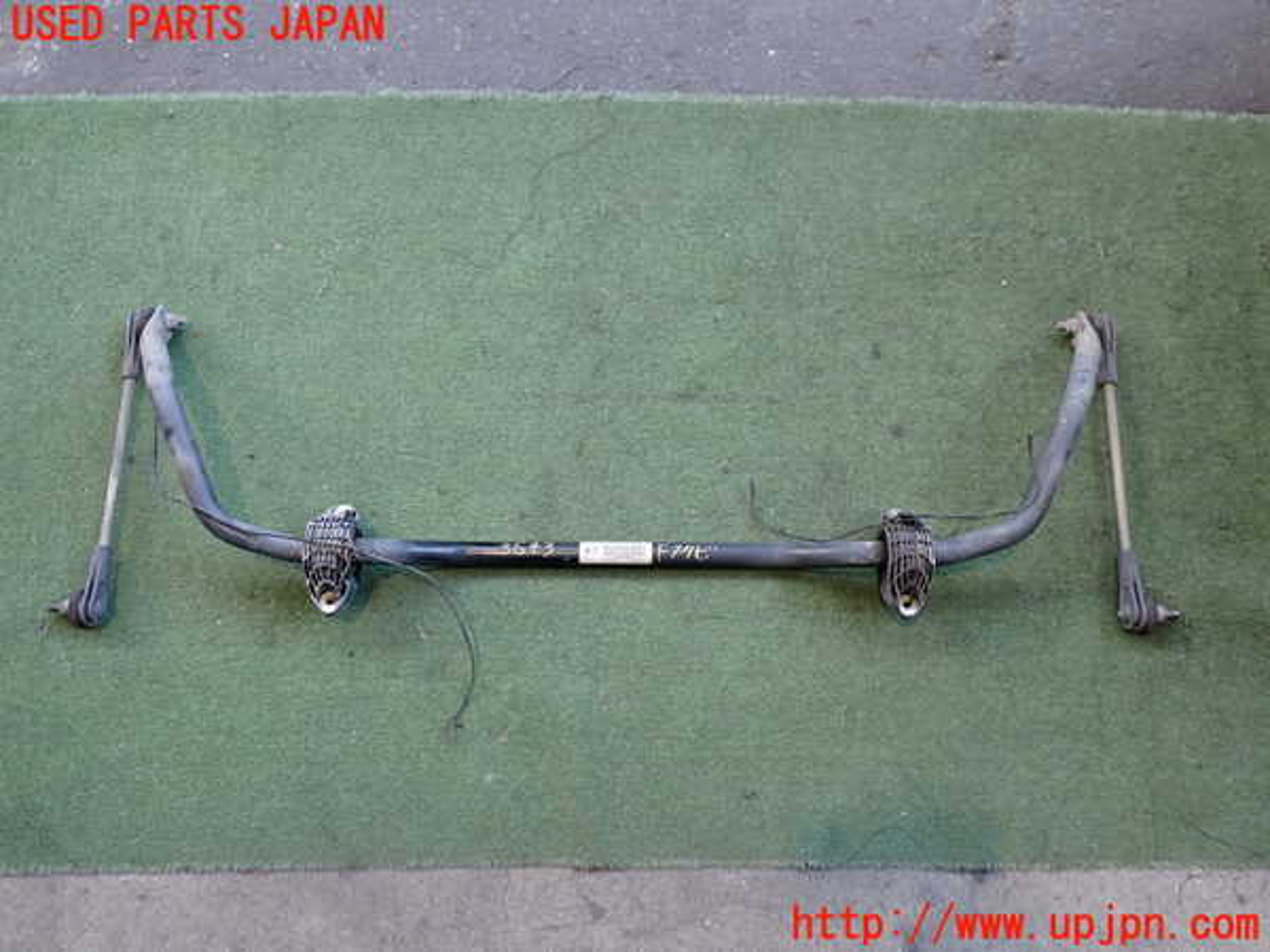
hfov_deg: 60.0
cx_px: 635
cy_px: 476
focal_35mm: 30
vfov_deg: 46.8
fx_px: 1101
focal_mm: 5.4
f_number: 2.3
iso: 200
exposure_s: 1/50
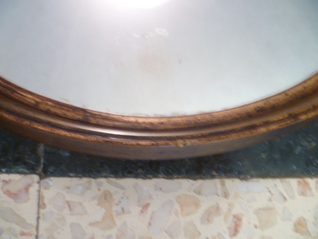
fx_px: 257
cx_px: 159
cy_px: 120
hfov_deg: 63.4
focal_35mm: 28
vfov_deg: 49.7
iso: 400
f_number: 2.8
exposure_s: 1/5
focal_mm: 5
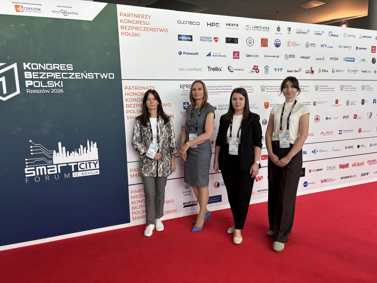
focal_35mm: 26
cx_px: 188
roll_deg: +1.1
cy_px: 142
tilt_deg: -8.5
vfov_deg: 53.1
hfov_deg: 67.3
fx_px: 283
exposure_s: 1/100
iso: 80
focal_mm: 5.96
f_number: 1.6
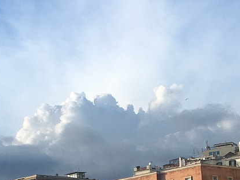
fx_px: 770
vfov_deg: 12.7
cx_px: 121
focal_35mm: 111
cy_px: 261
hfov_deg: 17.7
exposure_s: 1/999
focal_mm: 4.15
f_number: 2.2
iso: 25
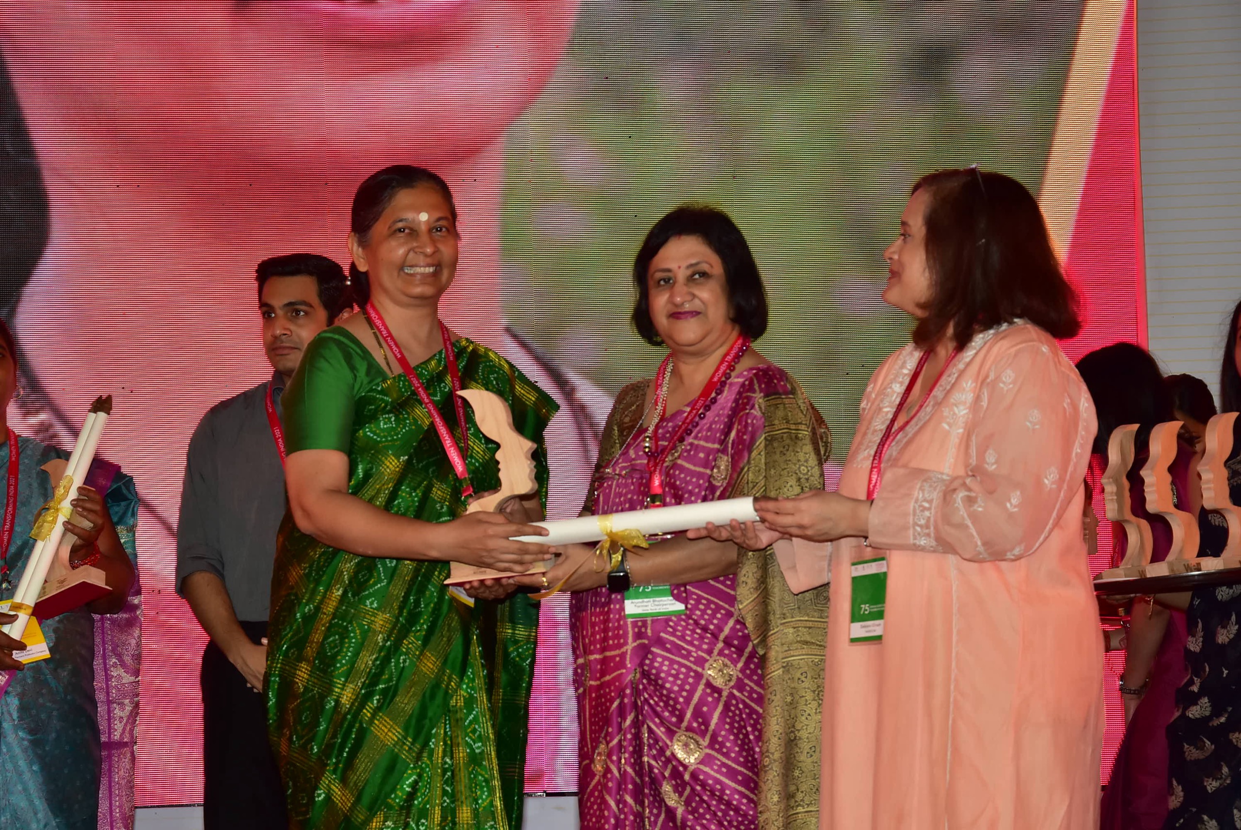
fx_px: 3208
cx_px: 620
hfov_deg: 21.9
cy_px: 415
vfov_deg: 14.7
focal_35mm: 93
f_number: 5.6
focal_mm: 62
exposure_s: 1/125
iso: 640
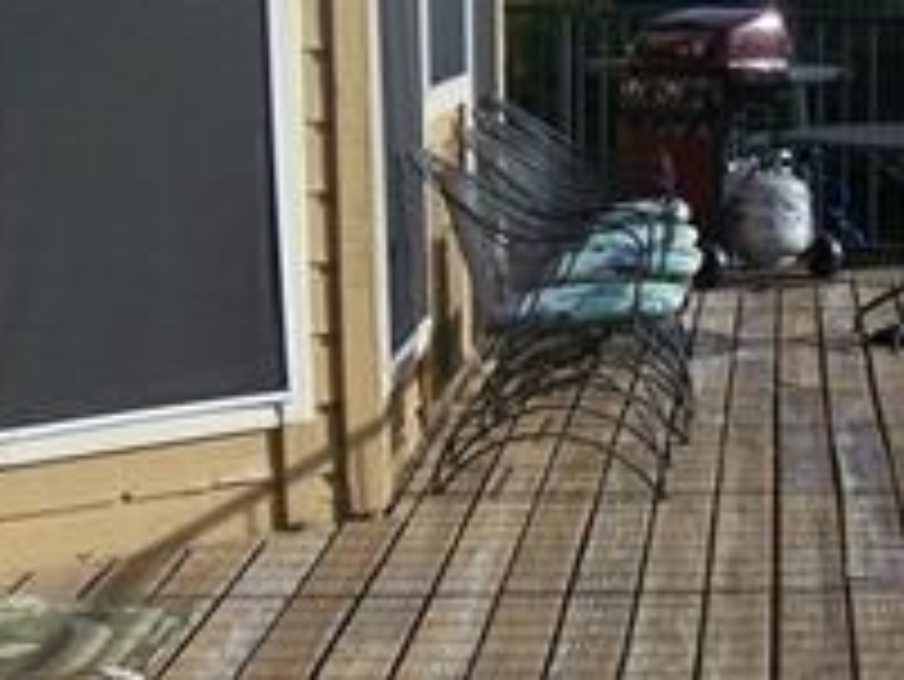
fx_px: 3162
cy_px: 180
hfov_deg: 16.2
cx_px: 616
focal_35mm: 121
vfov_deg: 12.2
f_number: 4
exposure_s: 1/1000
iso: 80
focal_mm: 6.3
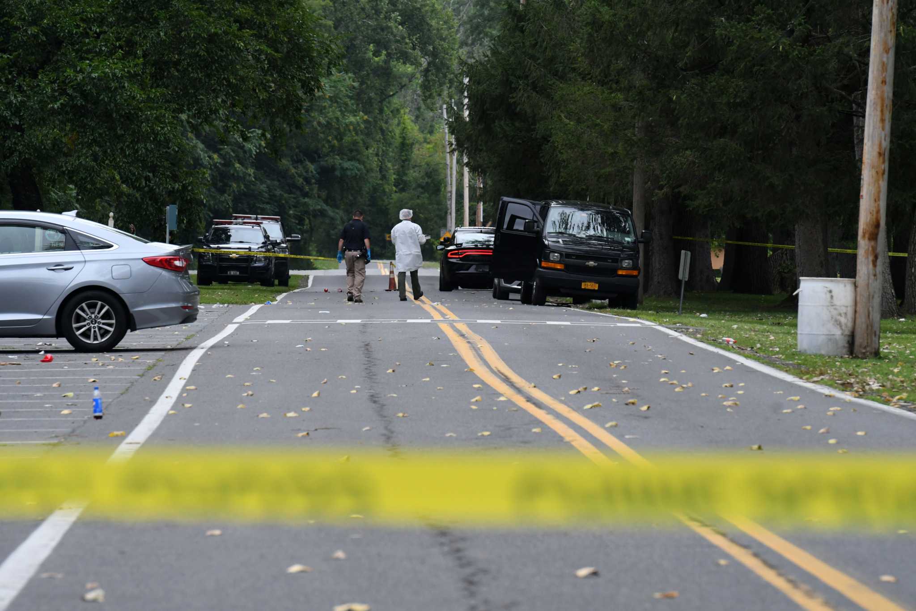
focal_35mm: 300
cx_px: 458
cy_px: 306
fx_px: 7632
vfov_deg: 4.6
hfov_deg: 6.9
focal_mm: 200
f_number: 8
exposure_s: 1/400
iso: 1250
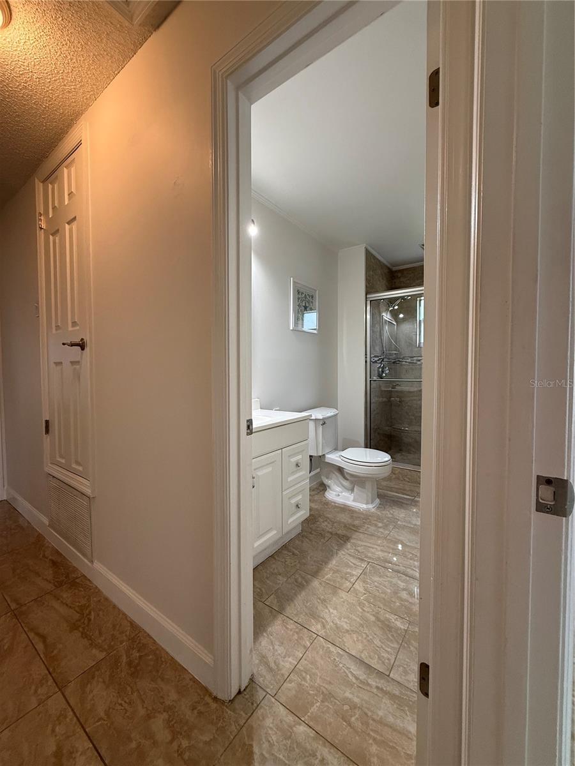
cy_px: 383
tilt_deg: -1.7
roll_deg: -0.3
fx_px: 310
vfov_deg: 102.1
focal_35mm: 14
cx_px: 288
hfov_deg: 85.7
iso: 250
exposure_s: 1/120
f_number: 2.2
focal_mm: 2.22
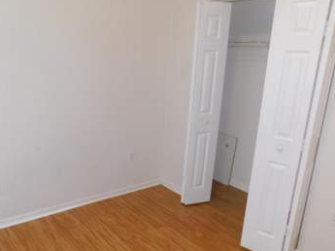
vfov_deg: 44.1
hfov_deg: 55.3
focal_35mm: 32
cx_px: 103
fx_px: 309
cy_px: 133
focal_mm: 4
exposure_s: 1/30
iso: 200
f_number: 3
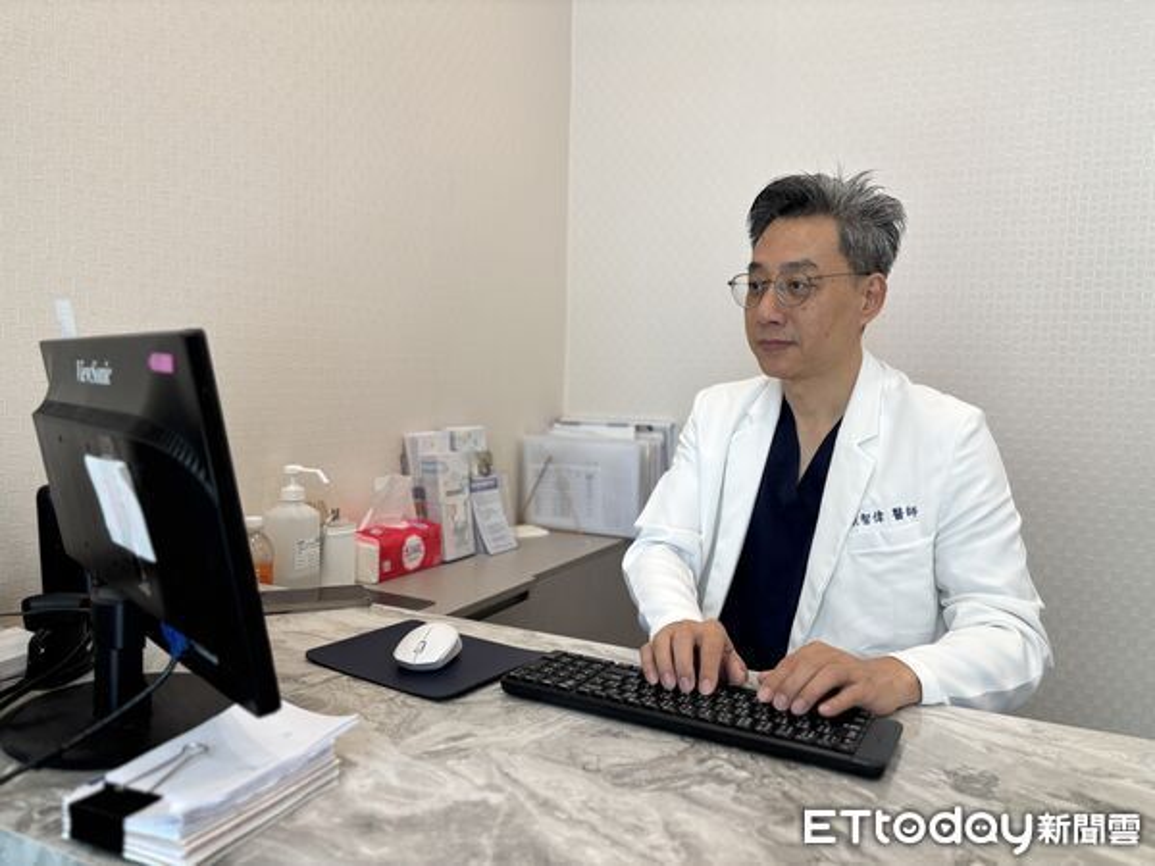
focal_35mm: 26
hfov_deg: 67.3
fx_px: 868
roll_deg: -1.6
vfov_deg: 53.1
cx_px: 578
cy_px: 433
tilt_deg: -4.3
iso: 80
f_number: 1.6
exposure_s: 1/60
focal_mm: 5.96
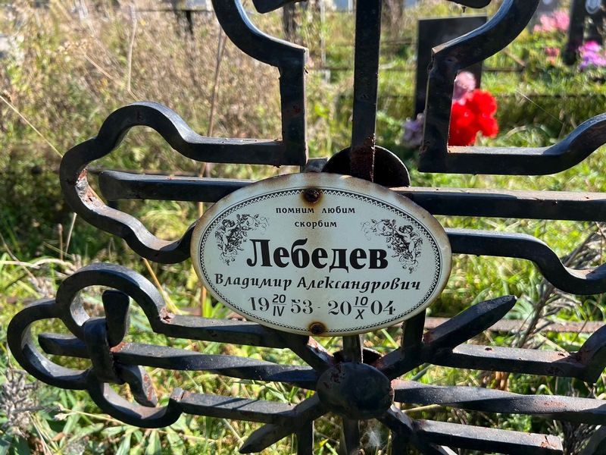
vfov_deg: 53.1
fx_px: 455
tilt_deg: -27.3
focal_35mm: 26
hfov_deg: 67.3
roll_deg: +2.5
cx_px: 303
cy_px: 228
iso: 50
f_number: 1.5
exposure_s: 1/940
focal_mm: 5.7
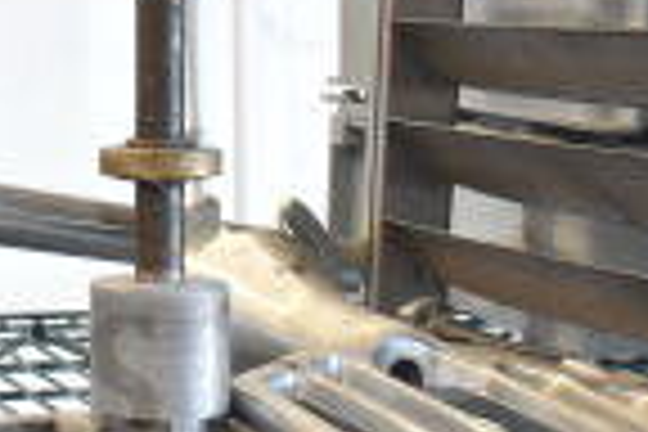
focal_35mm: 114
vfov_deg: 12.0
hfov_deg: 16.5
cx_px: -302
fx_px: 2052
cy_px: 128
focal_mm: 18
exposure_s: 1/125
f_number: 5.6
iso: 1600
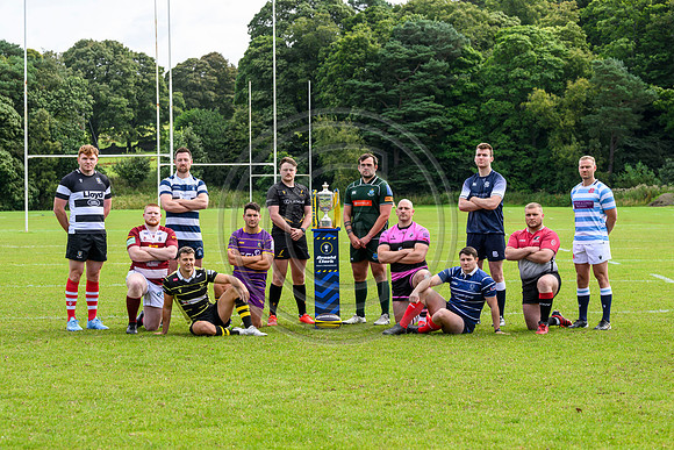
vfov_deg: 12.3
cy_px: 225
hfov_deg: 18.3
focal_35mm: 112
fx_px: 2095
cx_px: 337
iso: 200
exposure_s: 1/250
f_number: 7.1
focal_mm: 110
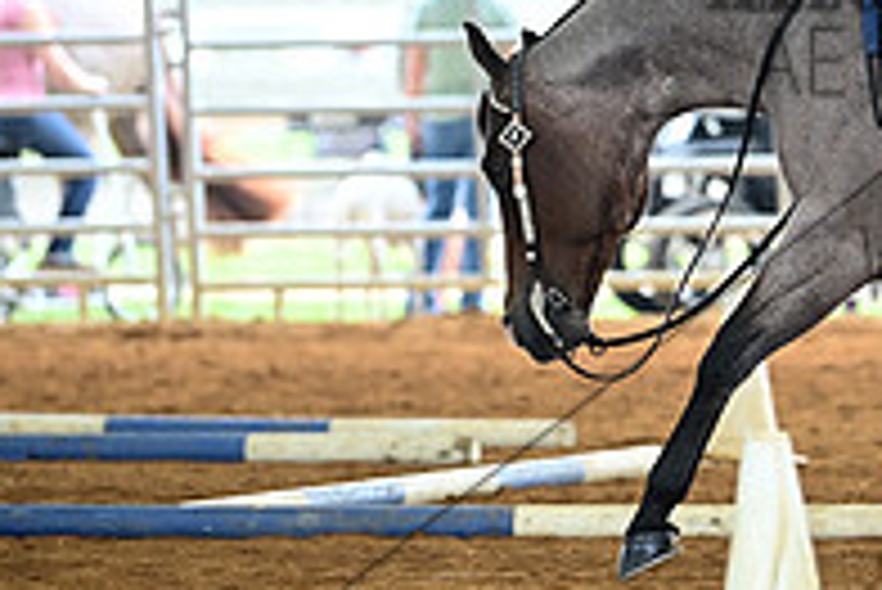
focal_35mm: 443
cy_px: 11
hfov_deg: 4.6
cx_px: 1098
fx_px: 10861
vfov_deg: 3.1
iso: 500
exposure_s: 1/309
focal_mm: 150
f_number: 2.8
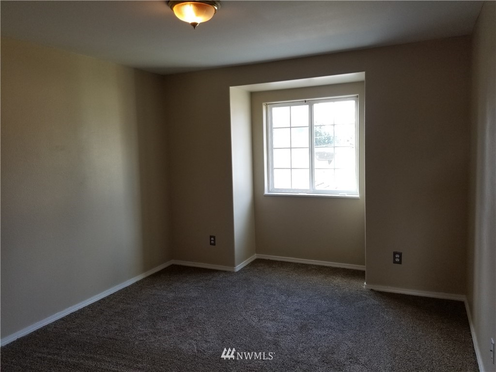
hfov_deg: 67.3
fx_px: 373
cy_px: 186
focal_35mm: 26
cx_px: 248
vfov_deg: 53.1
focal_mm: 4.25
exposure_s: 1/60
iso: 100
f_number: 1.7
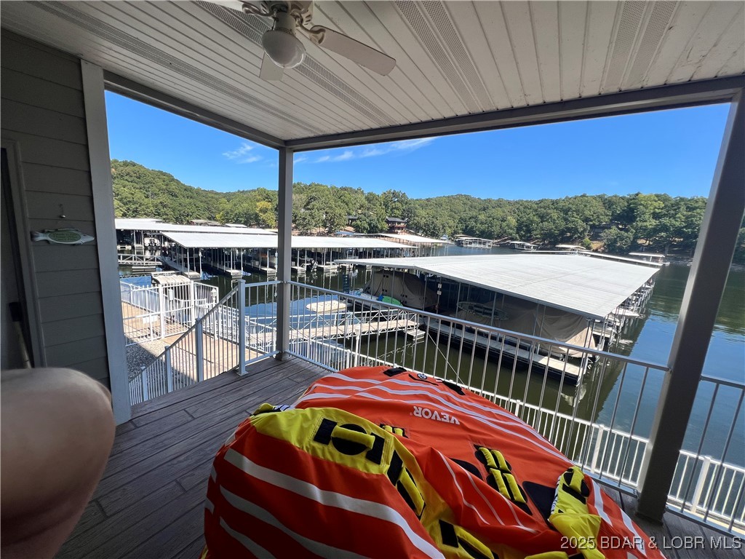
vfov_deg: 89.9
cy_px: 280
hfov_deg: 106.2
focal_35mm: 13
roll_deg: -4.1
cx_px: 372
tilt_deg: -10.2
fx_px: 280
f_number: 1.8
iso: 32
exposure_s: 1/1393
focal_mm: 1.57
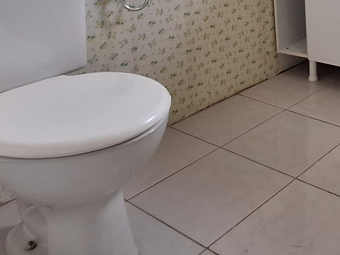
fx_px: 442
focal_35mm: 45
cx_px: 375
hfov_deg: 35.8
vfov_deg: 28.7
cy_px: -37
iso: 80
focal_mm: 1.74
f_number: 2.2
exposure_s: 1/40
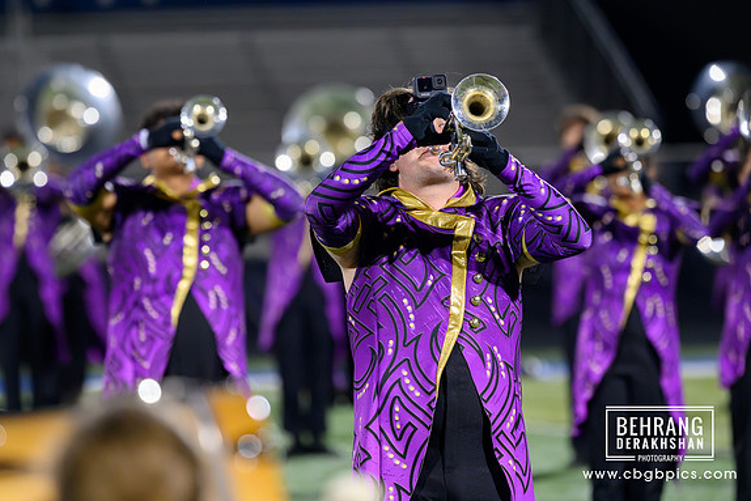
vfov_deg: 4.3
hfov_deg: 6.4
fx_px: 6739
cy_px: 250
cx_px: 378
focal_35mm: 323
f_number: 5.6
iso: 10000
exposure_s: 1/500
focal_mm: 320
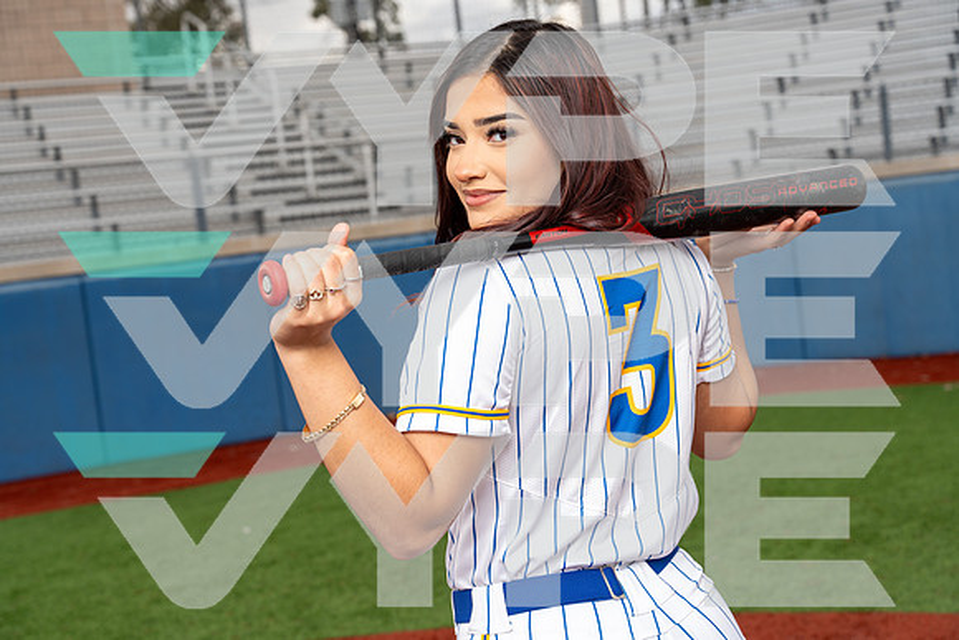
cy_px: 320
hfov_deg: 33.9
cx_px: 480
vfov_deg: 23.0
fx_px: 1572
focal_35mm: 59
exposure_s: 1/250
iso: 160
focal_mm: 59
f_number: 5.6
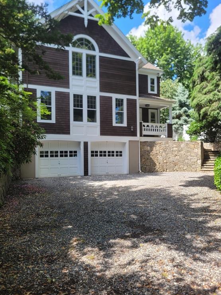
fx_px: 230
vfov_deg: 65.3
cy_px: 151
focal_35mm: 27
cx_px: 108
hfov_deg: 51.4
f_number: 1.8
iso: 40
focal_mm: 5.4
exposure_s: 1/612
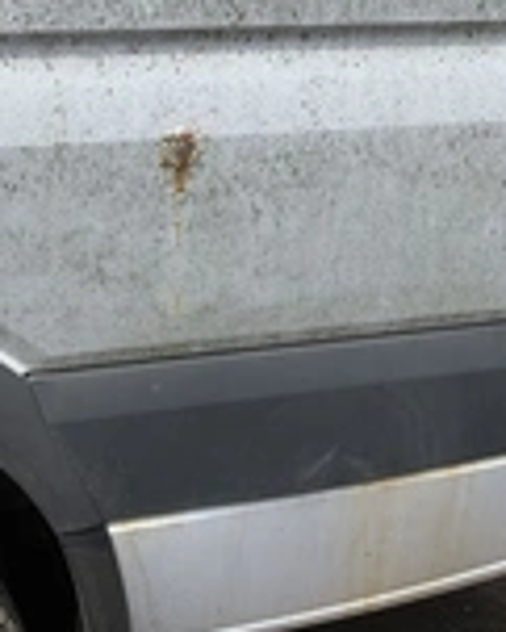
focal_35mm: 75
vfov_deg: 25.0
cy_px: 134
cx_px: 301
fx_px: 1403
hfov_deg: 20.4
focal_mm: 3
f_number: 1.8
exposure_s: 1/1451
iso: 25
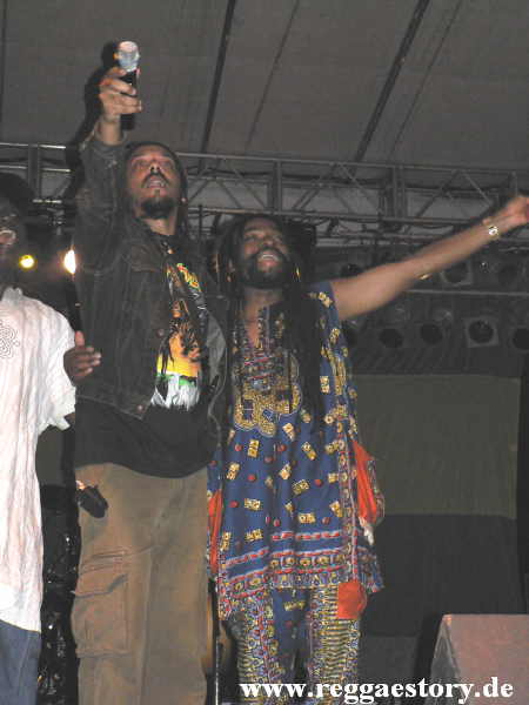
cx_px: 264
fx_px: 1386
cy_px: 352
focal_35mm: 68
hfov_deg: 21.6
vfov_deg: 28.6
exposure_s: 1/60
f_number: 3.2
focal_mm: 11.6
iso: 400
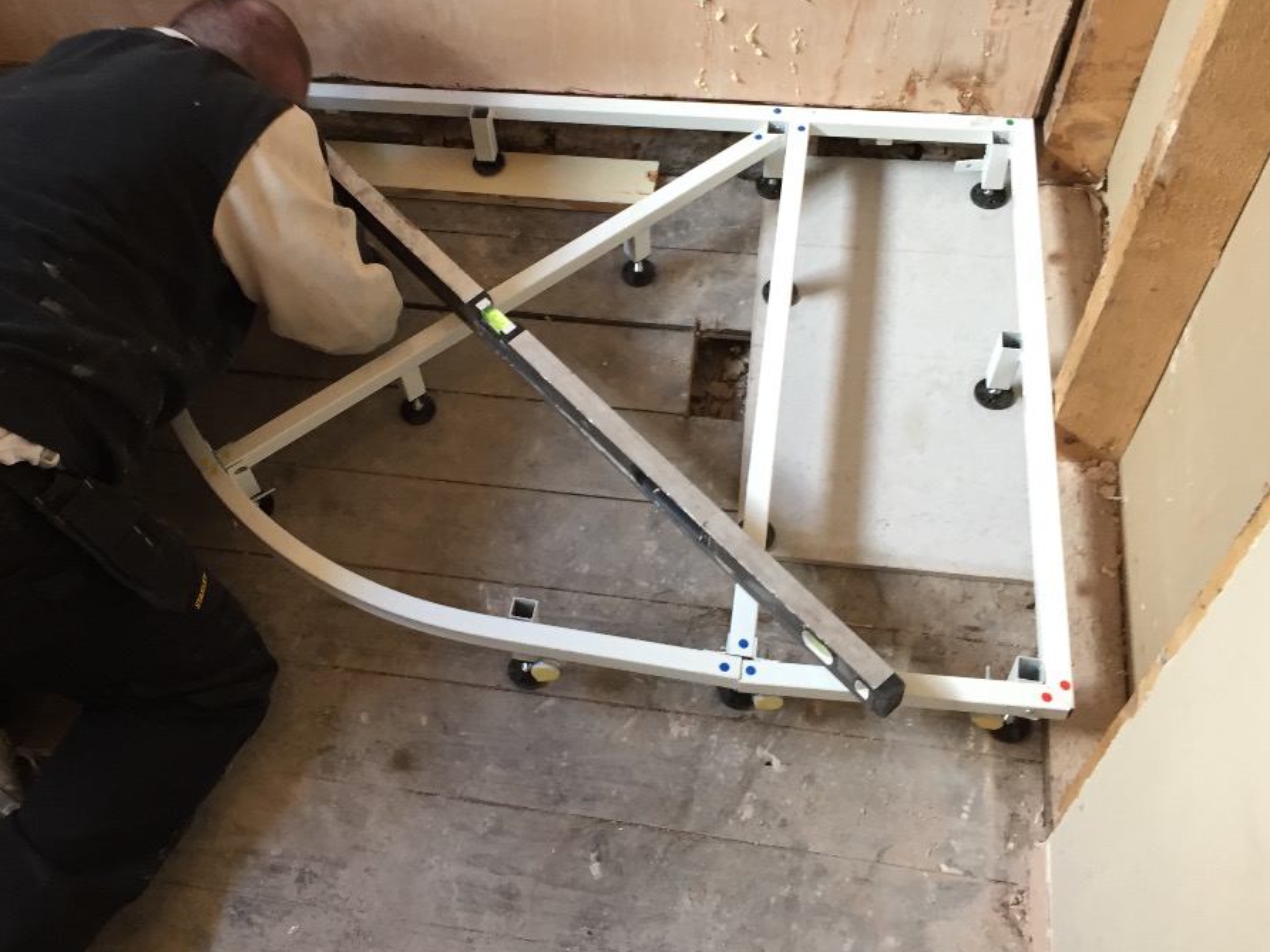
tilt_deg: -57.0
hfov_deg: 47.5
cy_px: 400
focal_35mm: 39
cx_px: 487
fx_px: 1431
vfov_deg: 36.7
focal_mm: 4.15
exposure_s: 1/33
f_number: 2.2
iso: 125
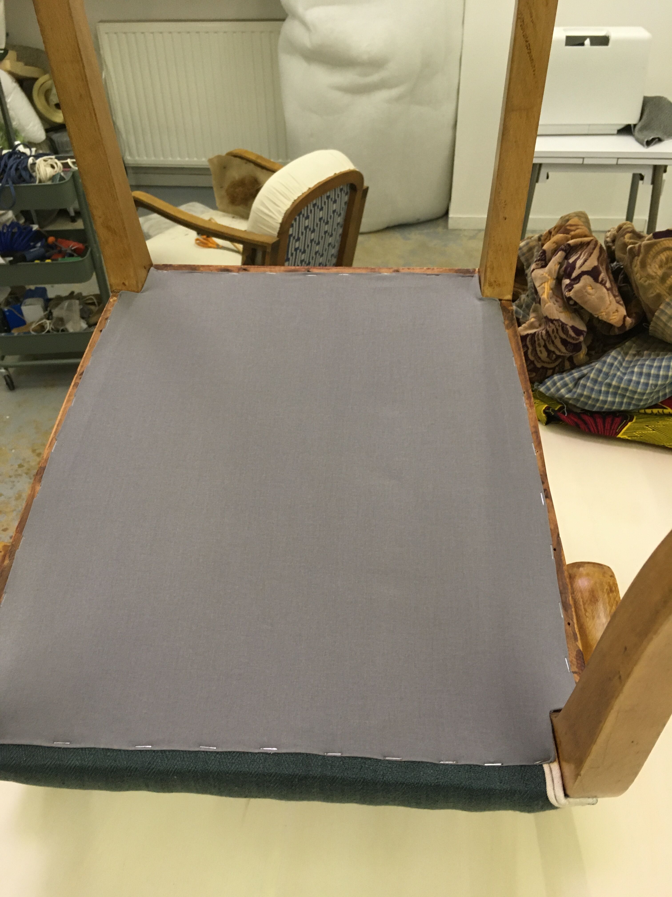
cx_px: 336
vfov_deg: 61.7
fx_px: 751
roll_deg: +2.2
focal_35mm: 29
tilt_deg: -38.8
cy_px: 448
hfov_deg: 48.2
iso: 160
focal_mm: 4.15
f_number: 2.2
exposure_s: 1/33
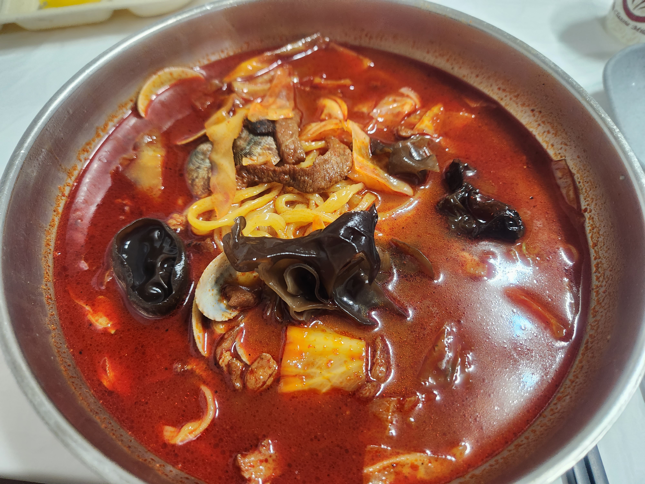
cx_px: 322
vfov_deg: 58.9
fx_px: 429
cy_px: 242
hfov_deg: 73.9
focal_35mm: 23
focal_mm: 5.4
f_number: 1.8
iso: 640
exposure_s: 1/60
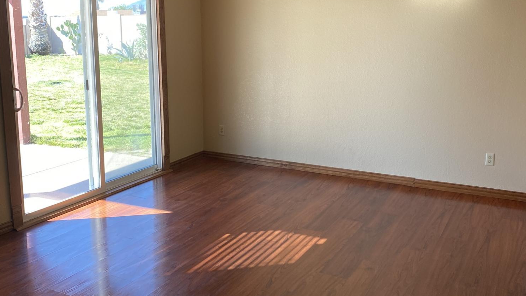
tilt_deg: -9.9
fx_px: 530
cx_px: 262
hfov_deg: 52.8
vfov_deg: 31.2
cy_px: 128
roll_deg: -0.5
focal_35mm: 38
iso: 64
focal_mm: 4.25
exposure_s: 1/122
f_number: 1.8
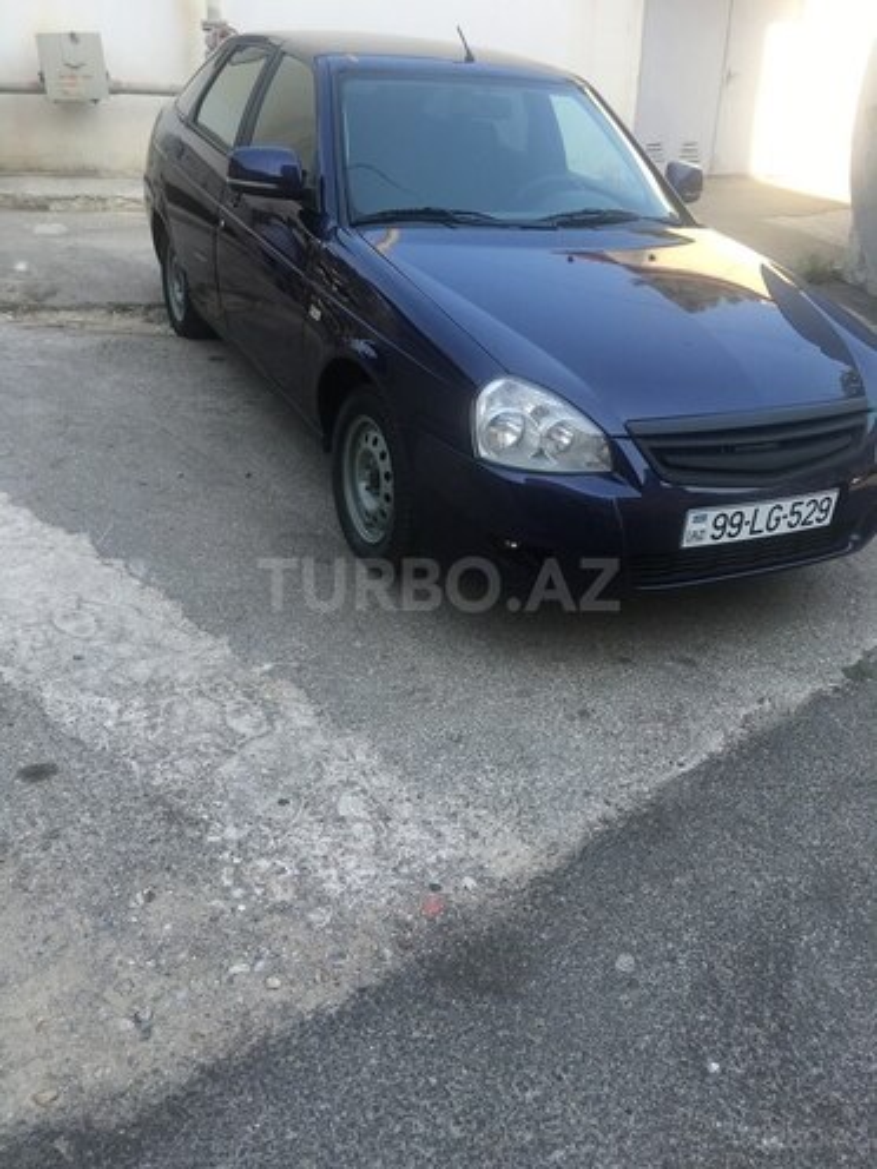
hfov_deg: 48.2
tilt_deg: -25.7
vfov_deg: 61.7
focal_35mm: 29
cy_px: 584
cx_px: 438
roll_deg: -1.2
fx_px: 980
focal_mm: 4.15
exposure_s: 1/272
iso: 25
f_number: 2.2
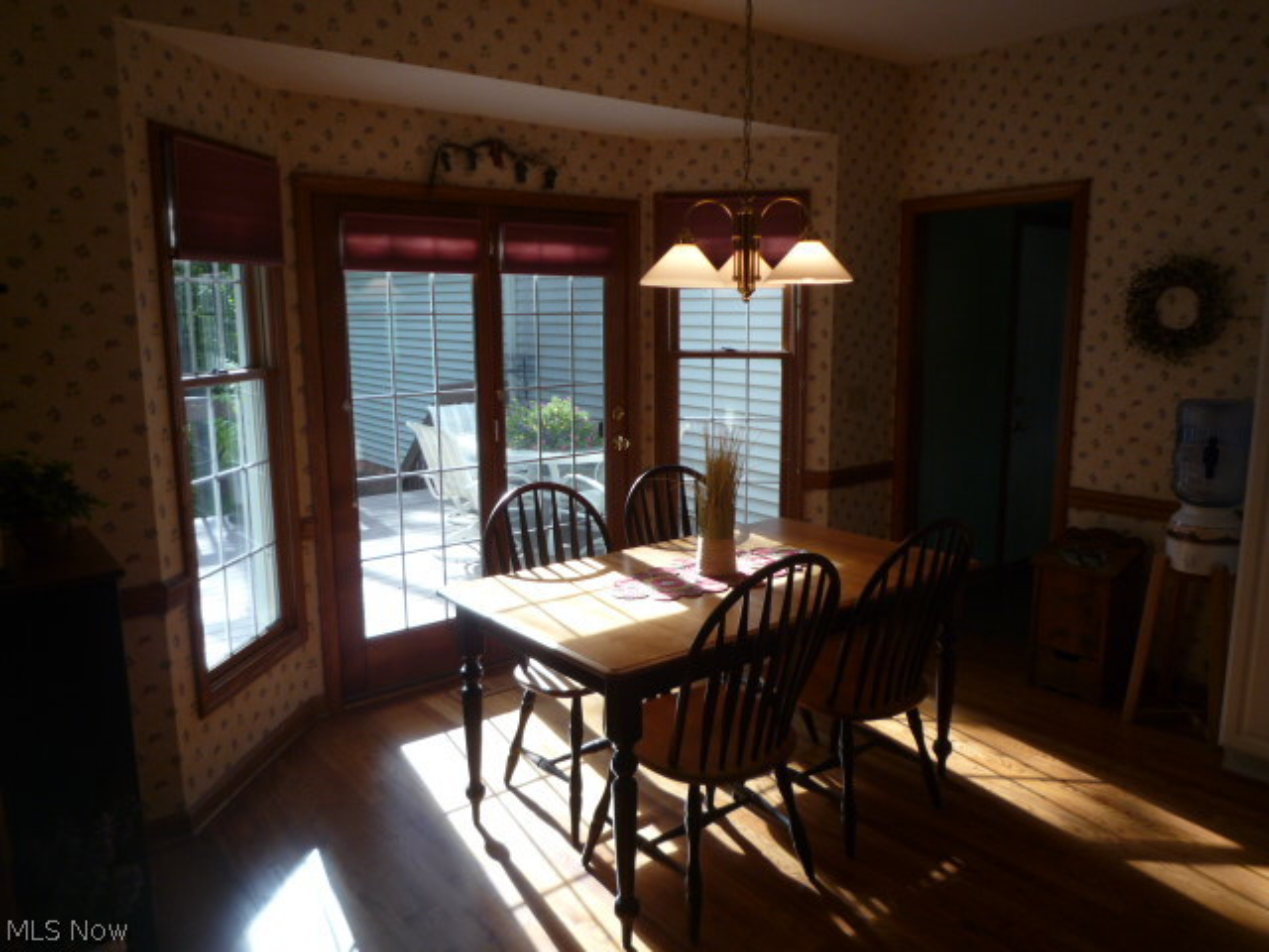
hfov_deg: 69.4
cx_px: 634
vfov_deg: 54.9
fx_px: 916
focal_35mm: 25
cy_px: 476
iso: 100
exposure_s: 1/100
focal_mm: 4.4
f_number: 2.8
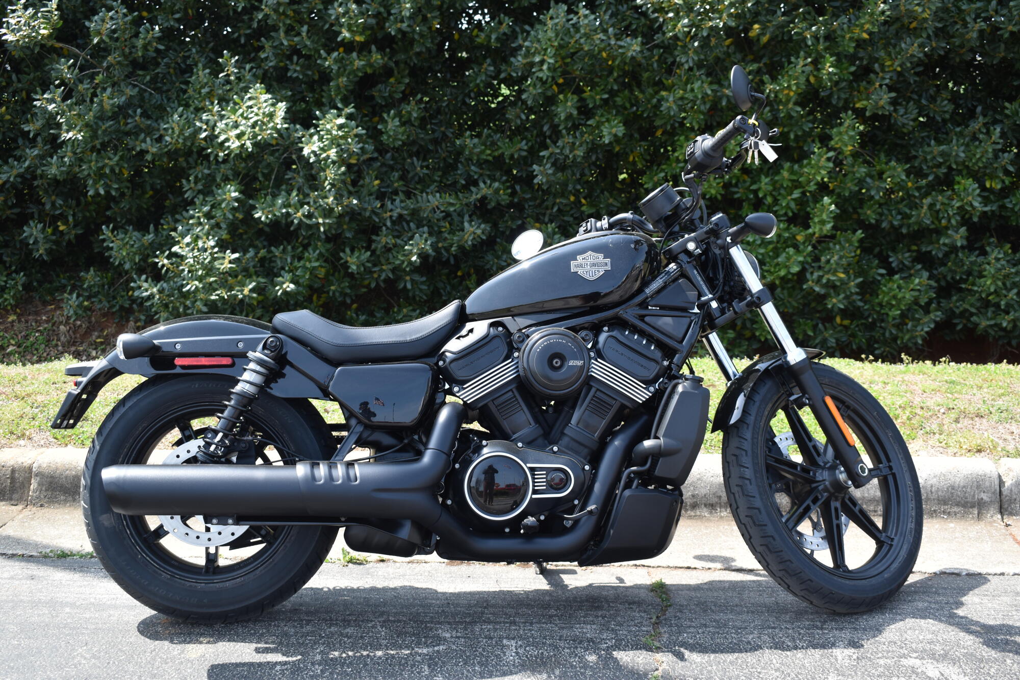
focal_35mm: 42
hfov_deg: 46.4
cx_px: 510
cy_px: 340
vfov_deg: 31.9
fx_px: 1190
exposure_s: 1/250
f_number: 6.3
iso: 200
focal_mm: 28
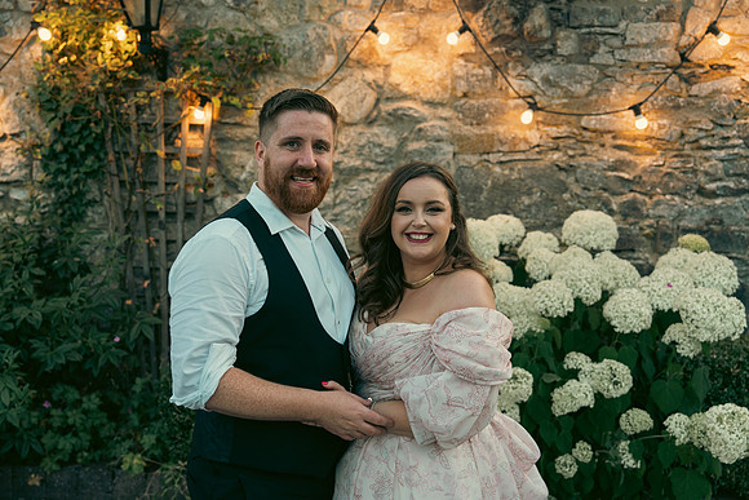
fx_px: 708
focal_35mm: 34
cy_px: 250
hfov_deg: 55.8
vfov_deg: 38.9
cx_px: 374
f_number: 3.2
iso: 250
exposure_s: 1/160
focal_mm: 34
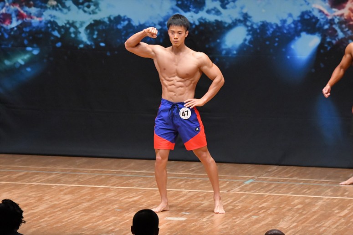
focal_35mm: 285
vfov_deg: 4.8
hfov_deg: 7.2
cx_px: 176
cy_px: 118
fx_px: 2793
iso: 8000
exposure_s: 1/400
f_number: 5.6
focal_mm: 190
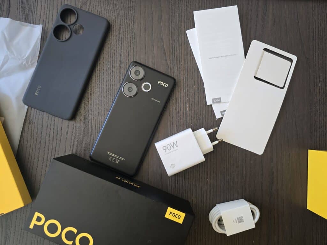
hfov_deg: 73.9
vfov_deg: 58.9
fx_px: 217
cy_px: 122
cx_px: 164
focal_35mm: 23
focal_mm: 6.3
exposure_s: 1/100
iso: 400
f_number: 1.7
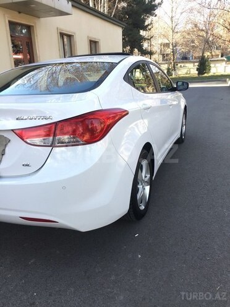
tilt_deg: -16.4
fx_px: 257
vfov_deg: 61.7
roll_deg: +2.1
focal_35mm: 29
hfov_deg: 48.2
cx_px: 115
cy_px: 154
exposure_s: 1/126
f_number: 2.2
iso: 32
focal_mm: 4.15
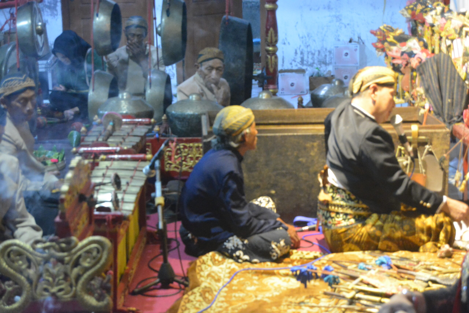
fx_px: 1075
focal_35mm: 82
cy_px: 156
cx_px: 234
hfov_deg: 24.6
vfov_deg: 16.6
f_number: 5.6
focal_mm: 55
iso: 6400
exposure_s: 1/20
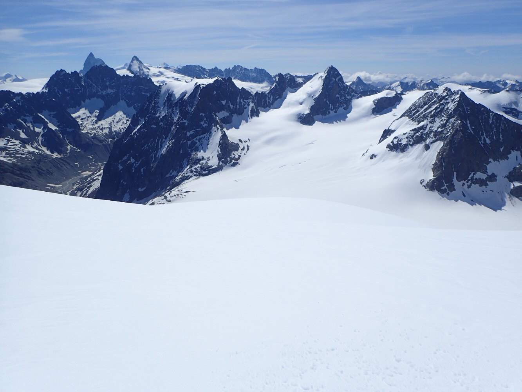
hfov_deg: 69.4
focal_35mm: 25
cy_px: 196
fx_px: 377
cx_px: 261
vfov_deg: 54.9
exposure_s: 1/640
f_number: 8
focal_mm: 4.5
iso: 100
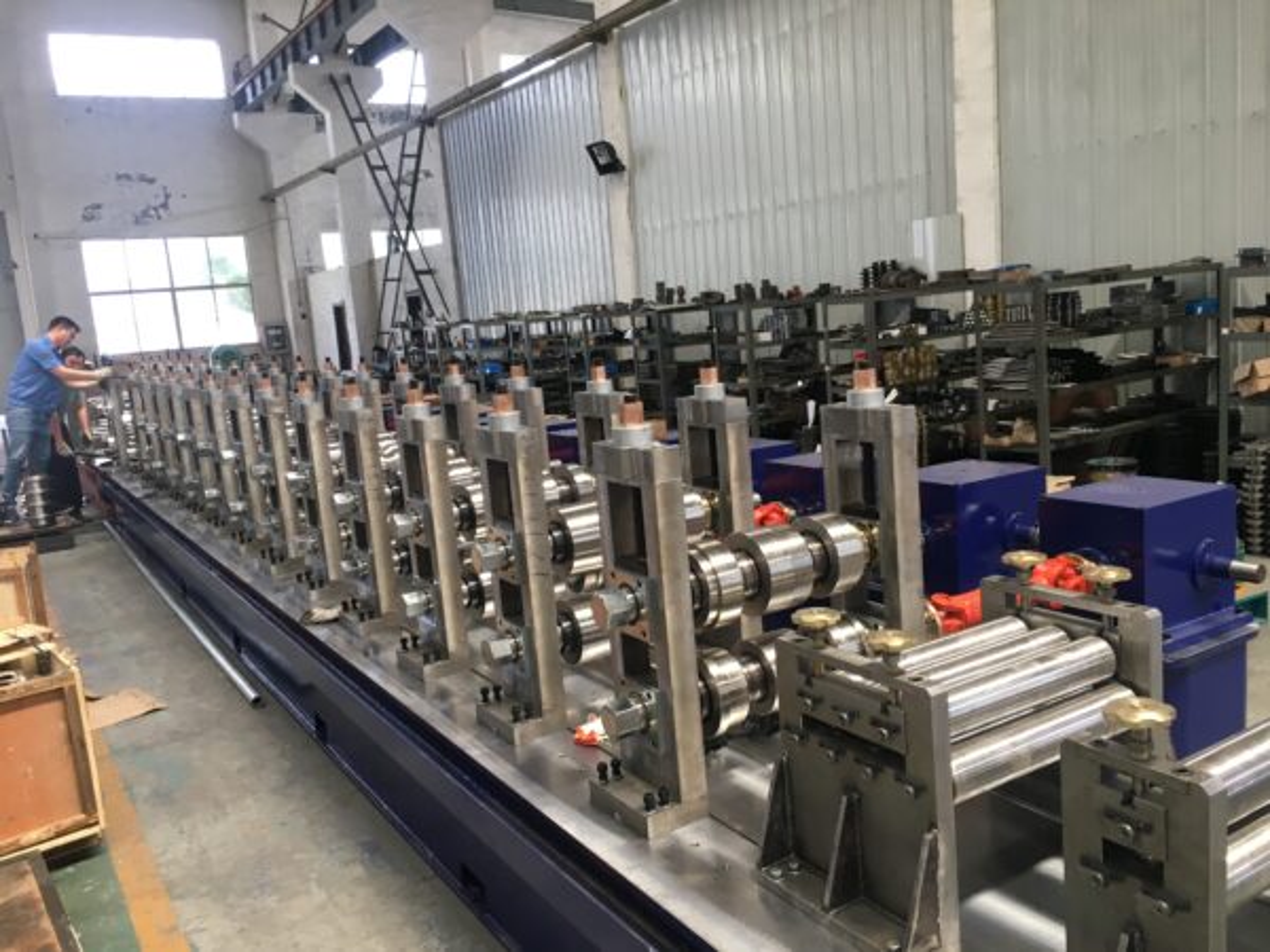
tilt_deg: -9.7
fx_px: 1064
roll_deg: +4.0
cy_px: 476
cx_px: 635
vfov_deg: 48.2
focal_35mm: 29
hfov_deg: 61.7
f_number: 2.2
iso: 40
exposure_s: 1/33
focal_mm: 4.15
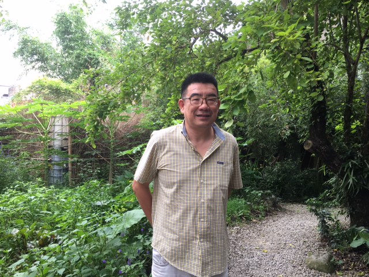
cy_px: 138
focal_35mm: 29
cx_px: 184
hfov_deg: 61.7
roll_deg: +0.2
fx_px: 309
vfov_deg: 48.2
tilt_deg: +0.6
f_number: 2.2
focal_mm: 4.15
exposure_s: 1/120
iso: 32
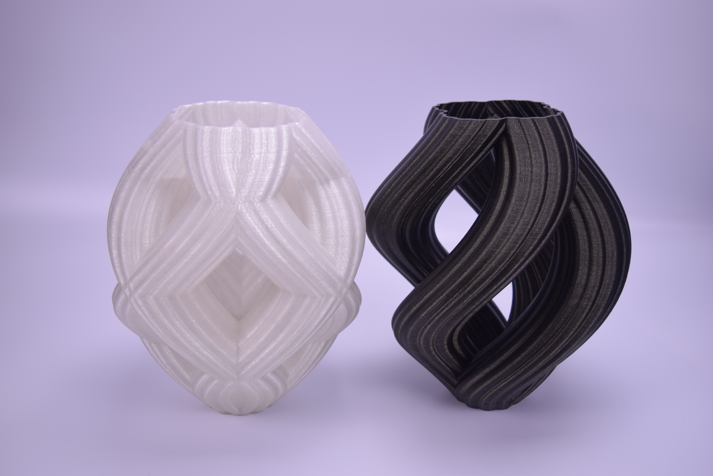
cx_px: 356
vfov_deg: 36.9
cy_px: 238
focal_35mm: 36
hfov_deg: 53.1
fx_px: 713
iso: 200
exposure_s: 1/80
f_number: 4
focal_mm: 24
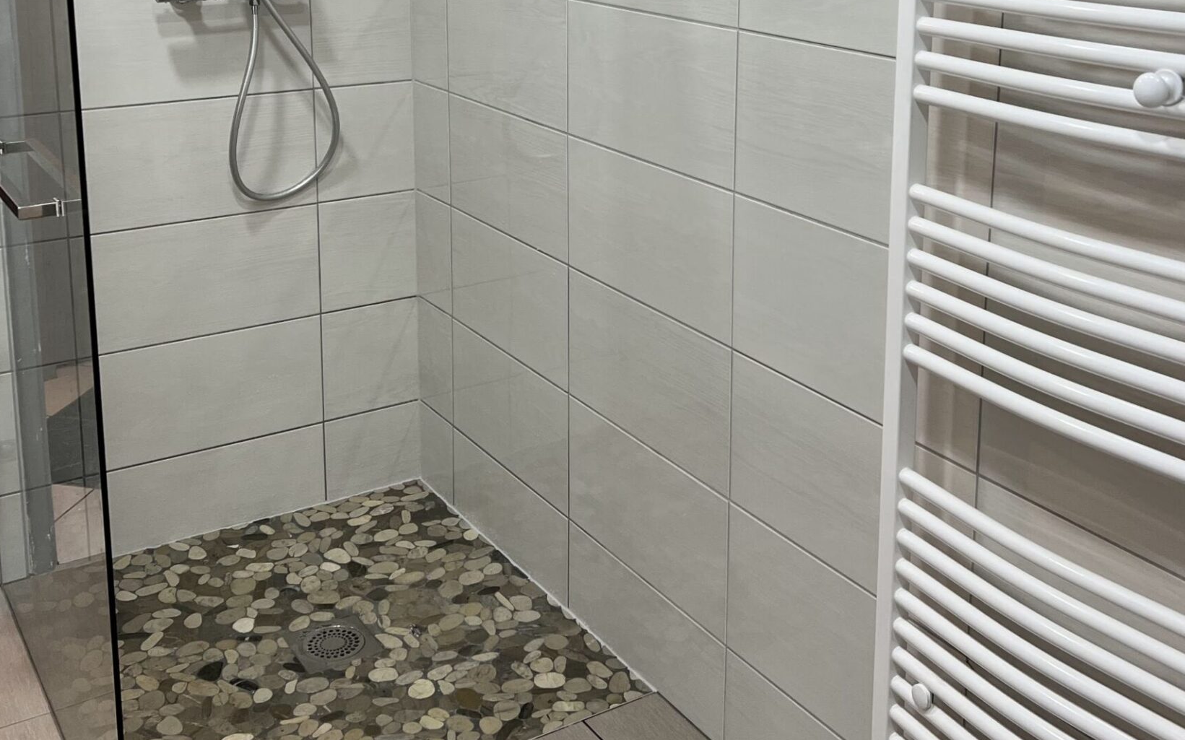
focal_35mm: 43
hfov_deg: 46.2
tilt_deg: -10.3
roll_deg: -1.3
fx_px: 1388
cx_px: 619
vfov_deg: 28.9
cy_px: 106
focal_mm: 5.7
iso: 125
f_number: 1.5
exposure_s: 1/100
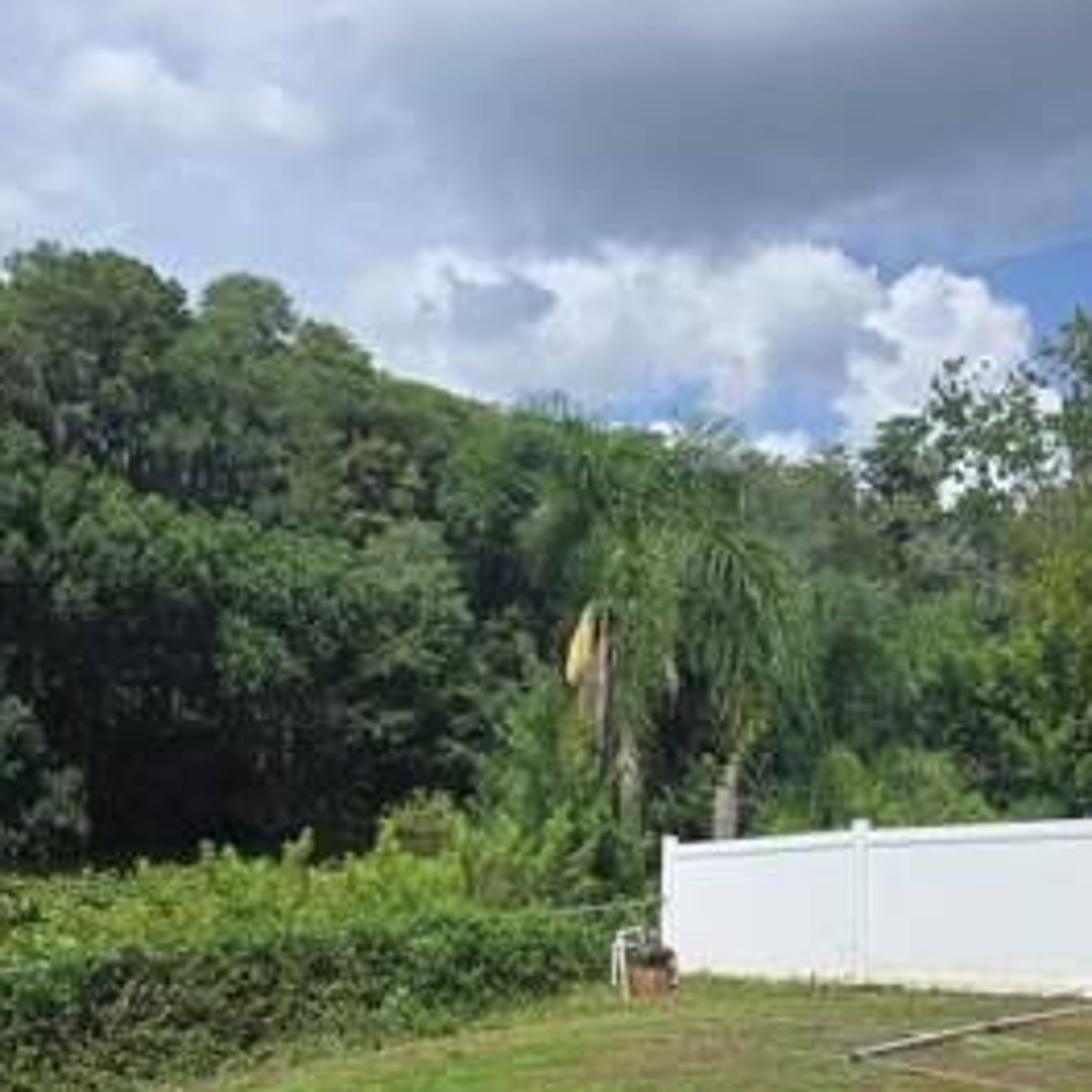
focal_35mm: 37
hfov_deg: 44.6
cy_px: 703
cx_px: 414
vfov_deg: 44.4
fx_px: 1321
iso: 12
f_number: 1.7
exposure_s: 1/942
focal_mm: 6.3
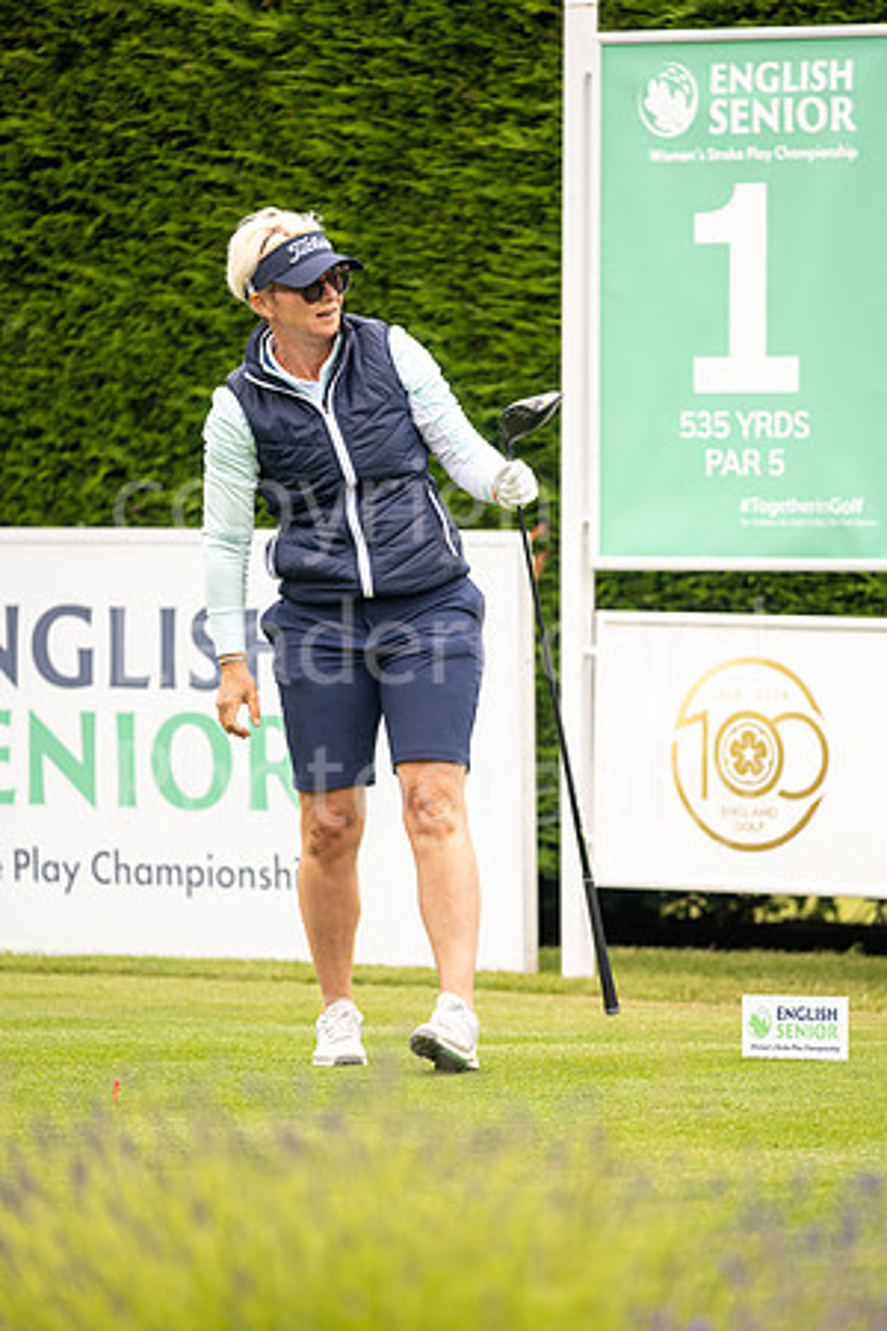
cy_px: 666
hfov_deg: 4.6
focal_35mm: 300
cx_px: 444
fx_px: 11087
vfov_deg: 6.9
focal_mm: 300
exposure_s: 1/1000
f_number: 4
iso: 500
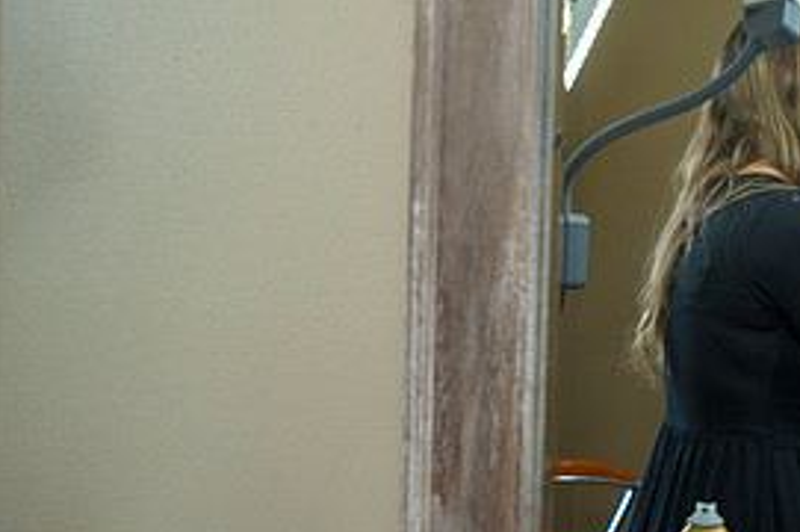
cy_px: 189
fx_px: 1665
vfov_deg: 18.1
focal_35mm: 75
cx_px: 756
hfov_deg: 25.9
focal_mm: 35
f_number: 4
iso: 1250
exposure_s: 1/320
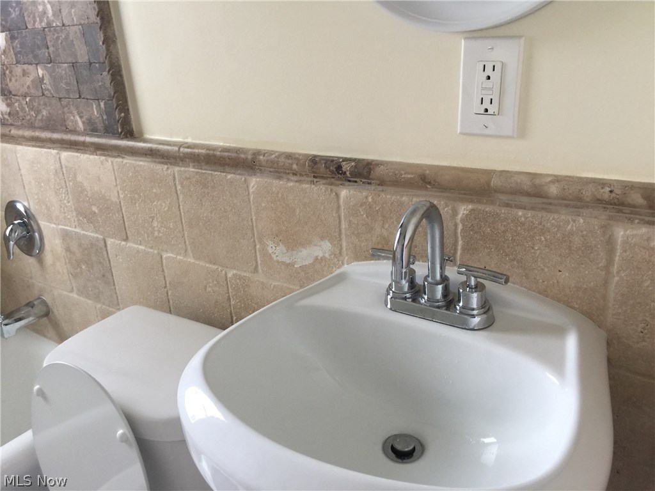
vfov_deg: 48.2
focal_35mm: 29
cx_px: 328
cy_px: 246
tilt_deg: -19.8
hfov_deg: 61.7
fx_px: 549
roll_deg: +4.1
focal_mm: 4.15
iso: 50
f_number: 2.2
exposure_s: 1/15
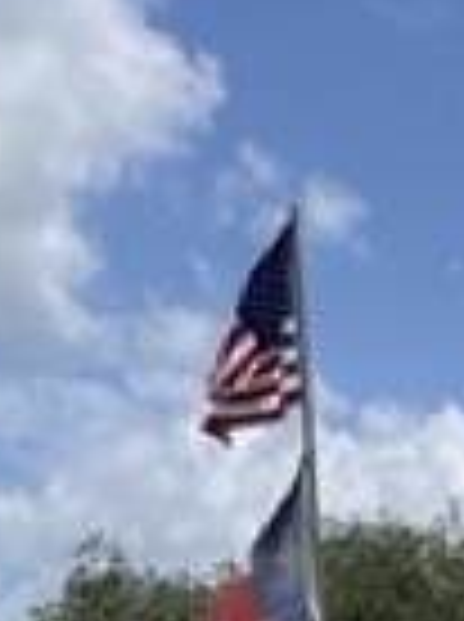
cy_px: 1134
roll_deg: +1.4
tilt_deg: -5.5
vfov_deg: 14.3
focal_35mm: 121
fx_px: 2169
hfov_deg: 11.6
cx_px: 721
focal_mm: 4.2
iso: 32
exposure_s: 1/5051
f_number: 1.6
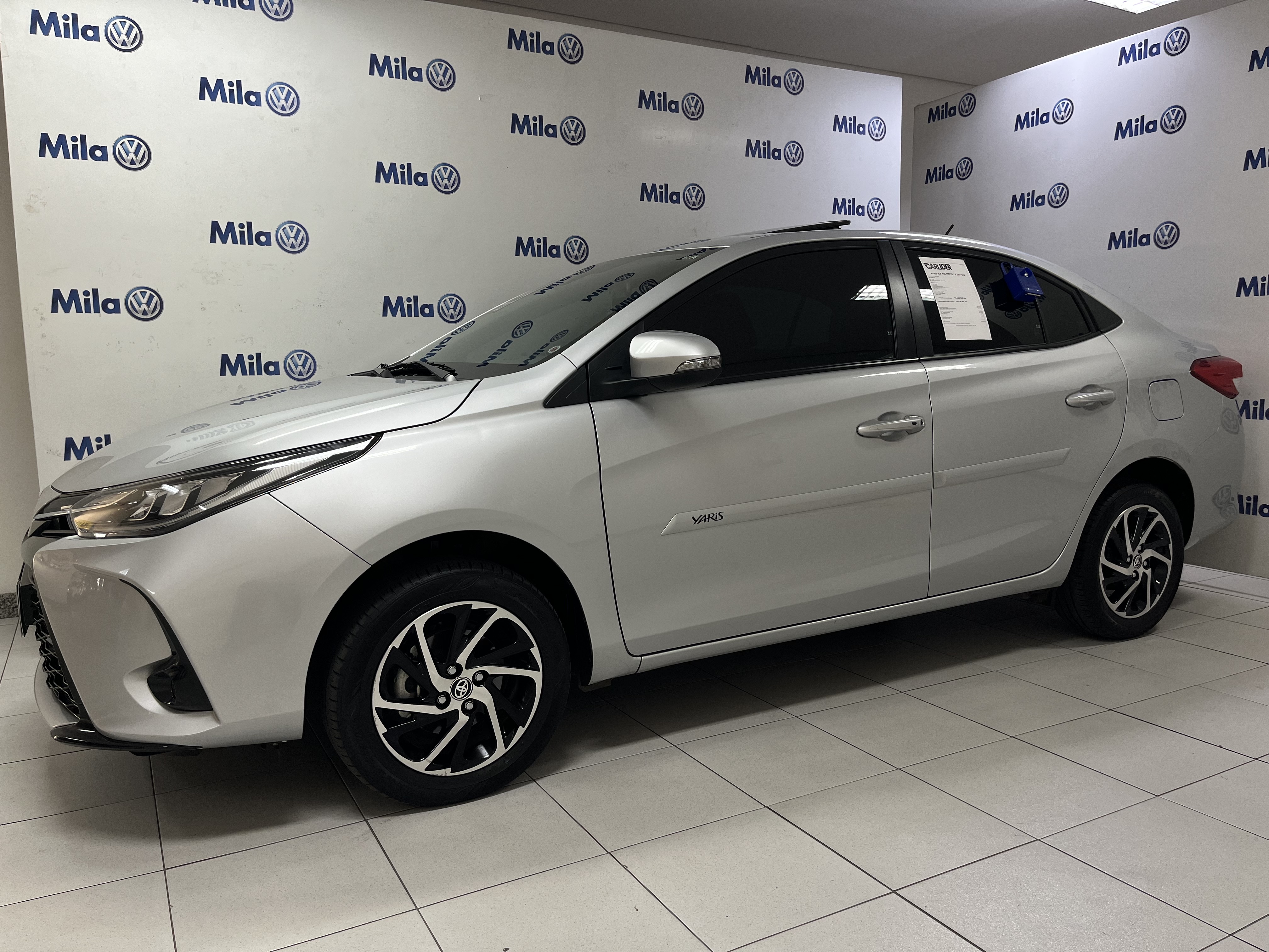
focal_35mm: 26
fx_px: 953
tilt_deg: -6.8
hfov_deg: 67.3
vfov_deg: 53.1
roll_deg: +1.0
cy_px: 476
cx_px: 634
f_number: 1.6
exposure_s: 1/60
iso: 64
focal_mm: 5.1
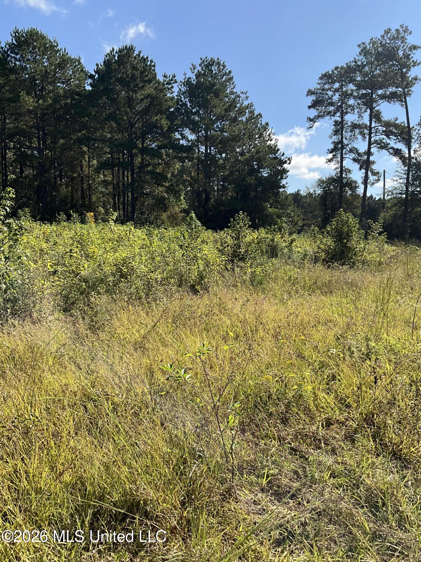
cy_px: 281
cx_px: 210
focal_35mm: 29
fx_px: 470
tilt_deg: -4.7
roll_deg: -0.6
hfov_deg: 48.2
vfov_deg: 61.7
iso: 25
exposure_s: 1/1490
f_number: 1.8
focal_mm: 3
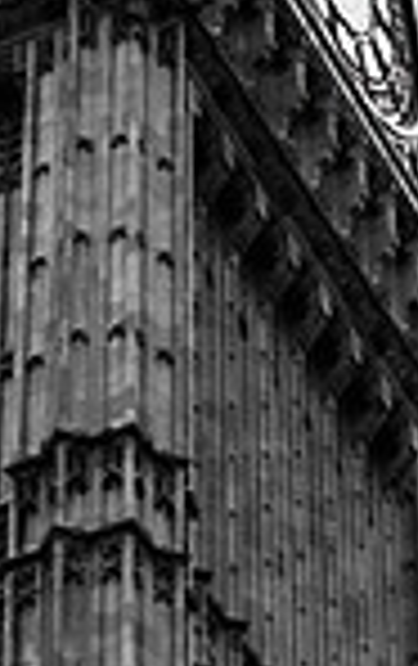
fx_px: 4049
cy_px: 441
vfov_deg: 9.4
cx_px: -61
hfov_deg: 5.9
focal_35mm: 223
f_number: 8
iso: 200
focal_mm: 48
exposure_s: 1/20
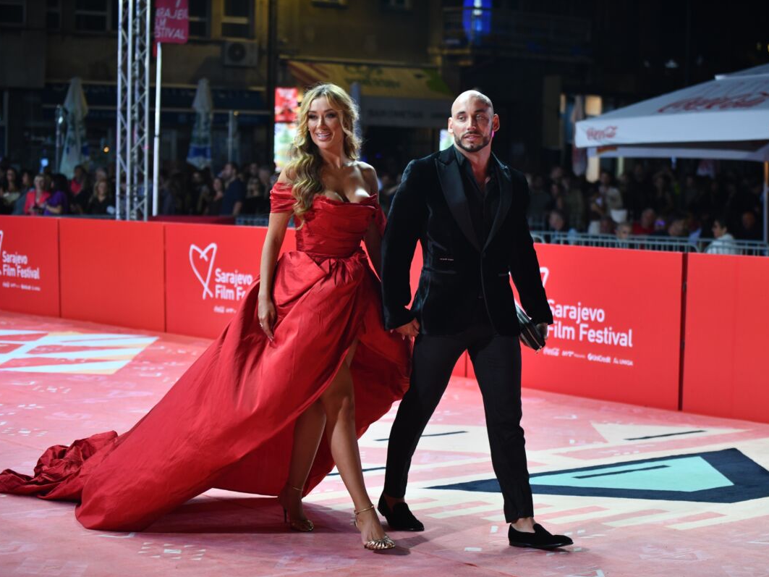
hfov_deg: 25.7
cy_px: 288
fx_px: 1688
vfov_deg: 19.4
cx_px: 413
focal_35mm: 76
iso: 1000
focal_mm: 70
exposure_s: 1/500
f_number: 2.8
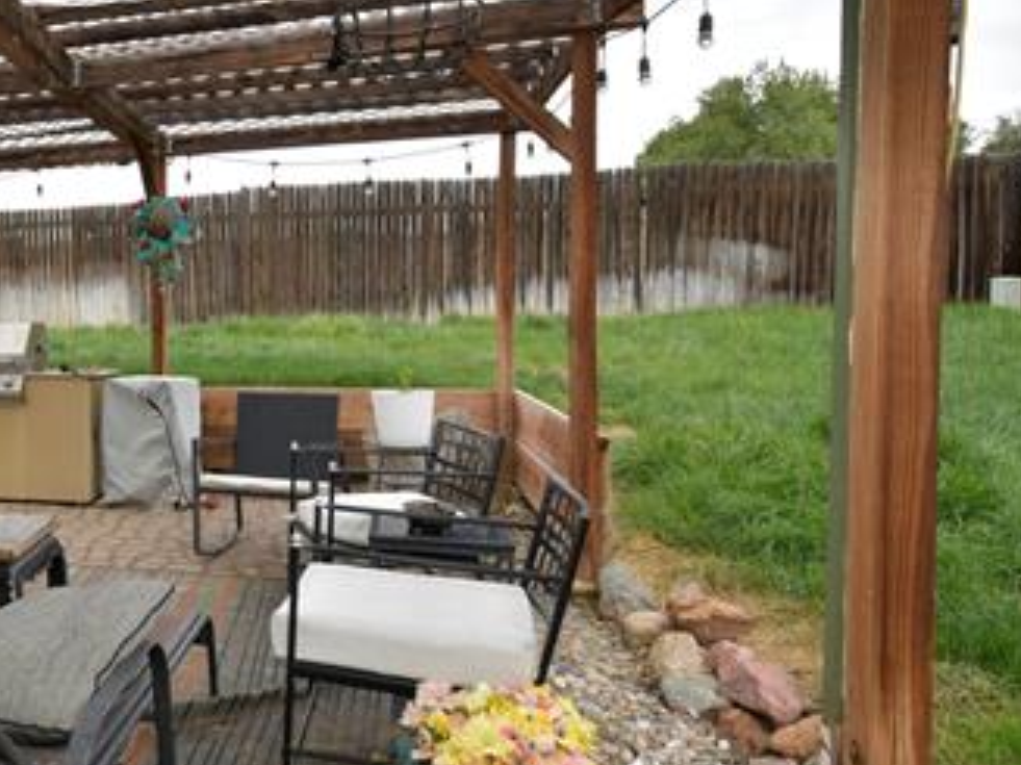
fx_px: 943
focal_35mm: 32
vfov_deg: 44.0
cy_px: 331
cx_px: 37
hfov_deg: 48.5
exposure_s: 1/250
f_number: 11
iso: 500
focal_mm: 17
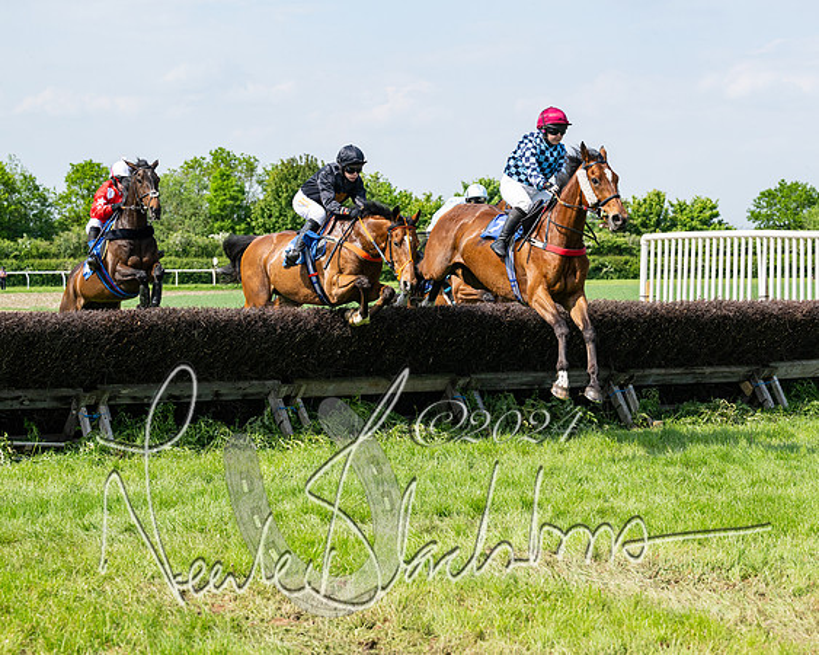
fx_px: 1911
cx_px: 410
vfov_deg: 19.4
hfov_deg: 24.2
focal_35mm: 79
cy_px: 328
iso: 400
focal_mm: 70
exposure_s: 1/2500
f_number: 5
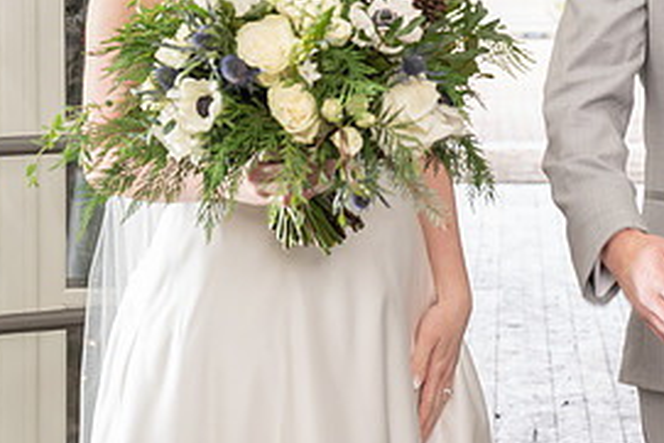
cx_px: 498
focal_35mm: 120
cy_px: 9
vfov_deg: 11.3
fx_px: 2214
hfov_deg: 17.0
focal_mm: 50
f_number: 4
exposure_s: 1/200
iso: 2000
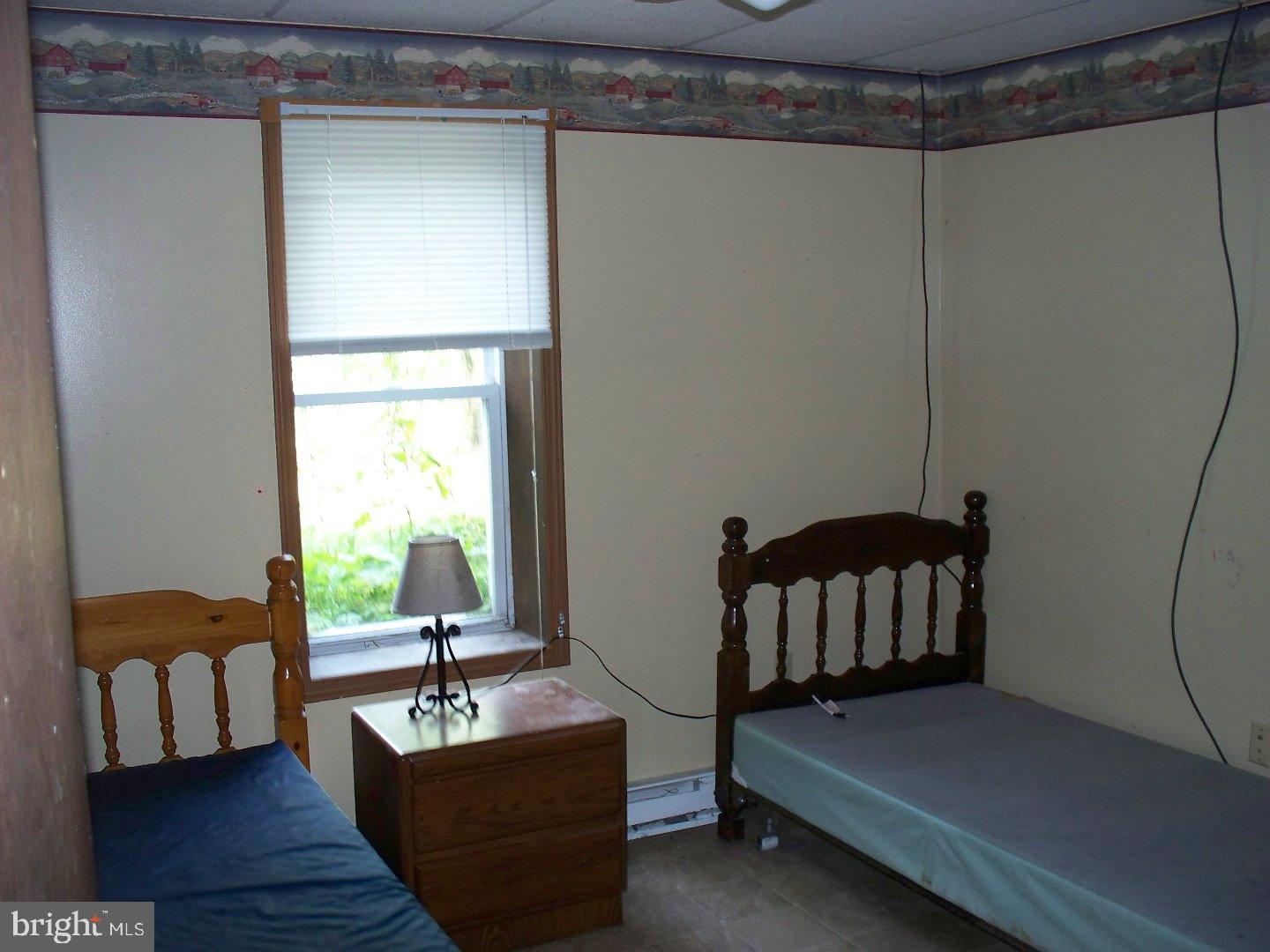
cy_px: 476
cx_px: 635
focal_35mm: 36
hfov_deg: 51.4
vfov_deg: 39.7
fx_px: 1321
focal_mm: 7.54
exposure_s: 1/30
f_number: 2.8
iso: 200
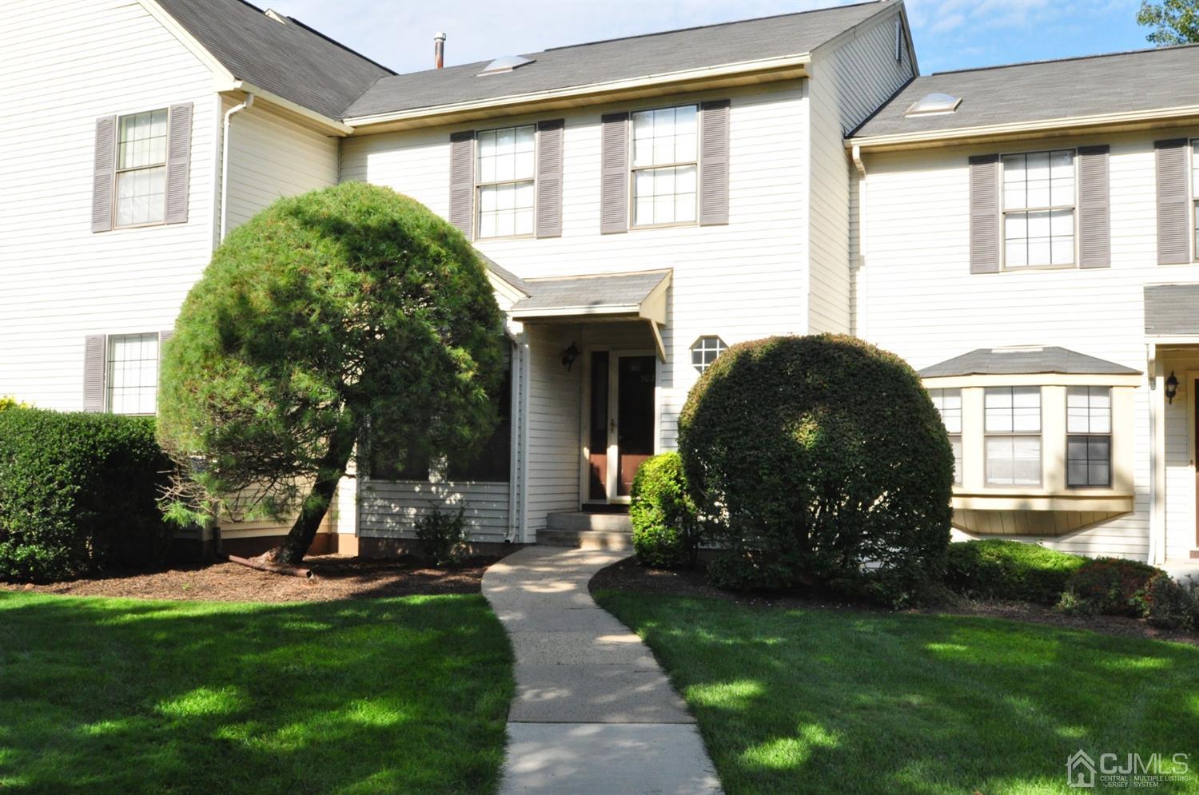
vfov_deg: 36.8
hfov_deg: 53.2
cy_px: 398
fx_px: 1197
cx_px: 600
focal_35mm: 36
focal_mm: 24
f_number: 11
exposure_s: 1/500
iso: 1600
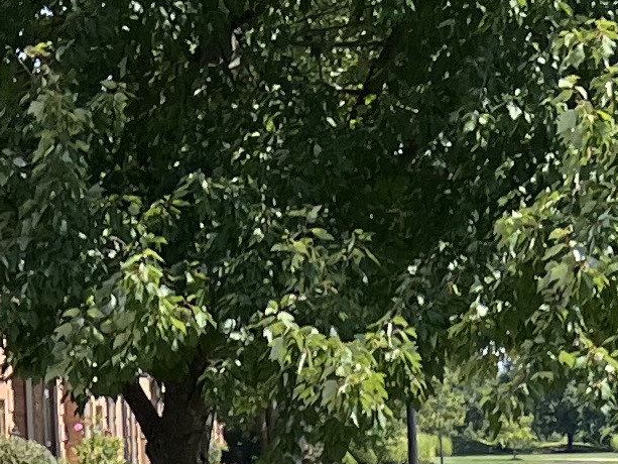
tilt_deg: -16.0
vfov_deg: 7.7
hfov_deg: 11.6
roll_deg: +2.5
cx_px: 340
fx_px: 3053
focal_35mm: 171
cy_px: 1305
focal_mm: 5.7
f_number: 1.5
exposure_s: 1/2404
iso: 50
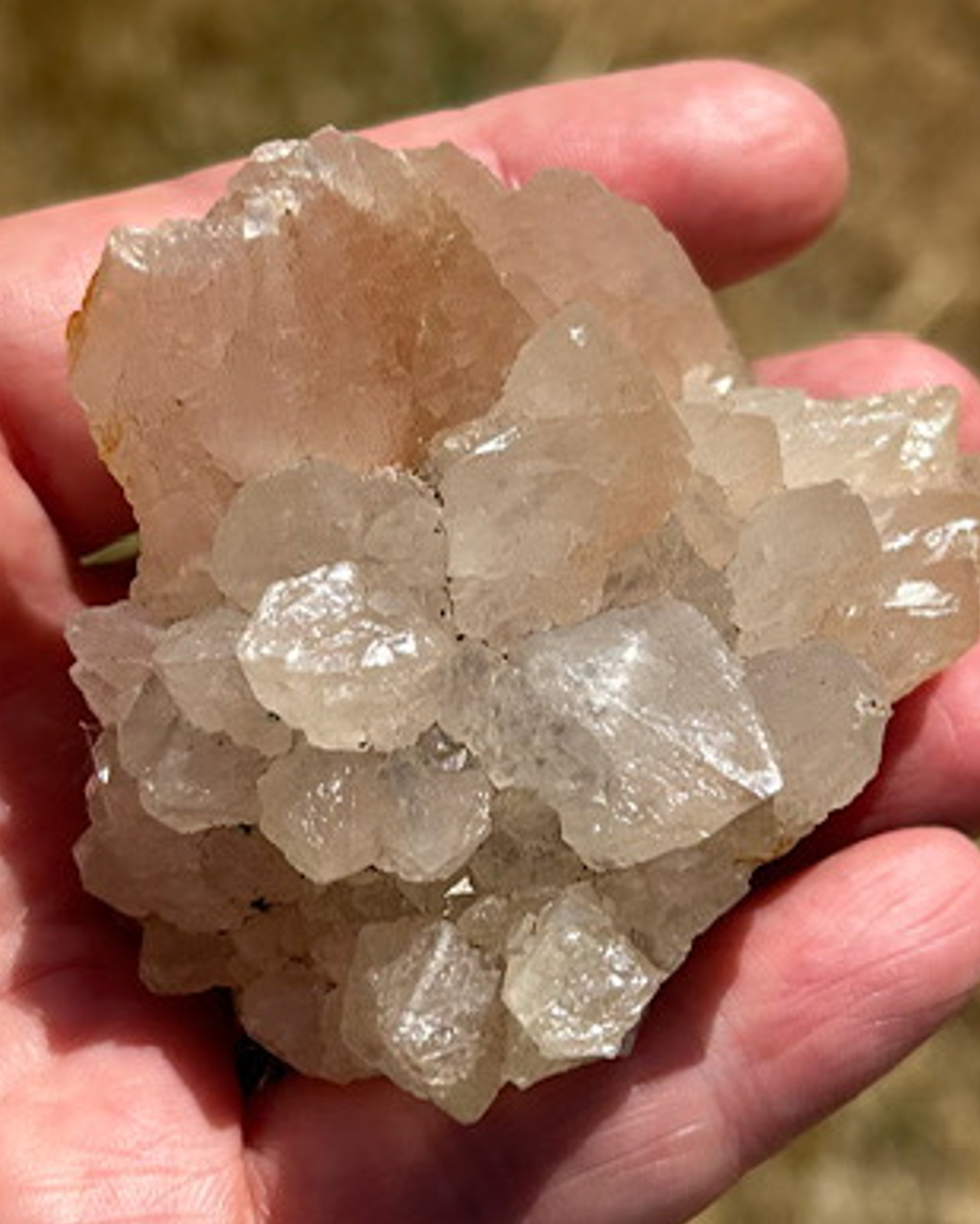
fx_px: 1015
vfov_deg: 62.2
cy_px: 618
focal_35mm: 28
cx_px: 487
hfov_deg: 51.5
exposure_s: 1/6211
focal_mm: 5.7
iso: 50
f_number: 1.5
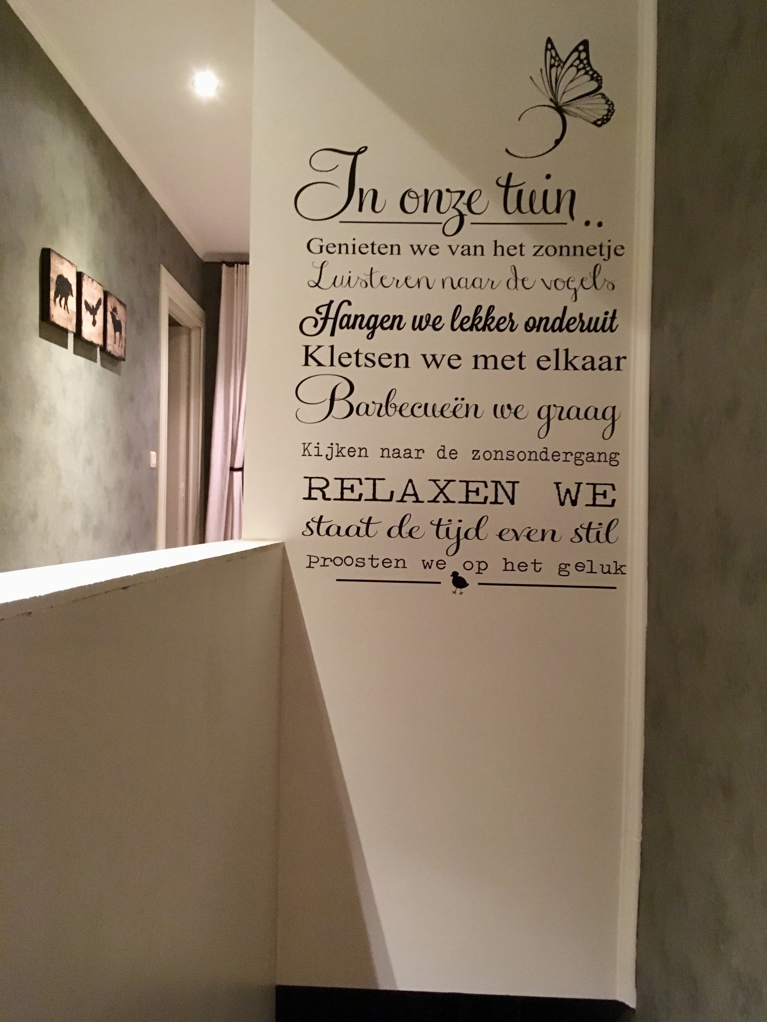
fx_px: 857
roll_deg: -2.2
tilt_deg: +0.4
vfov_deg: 61.7
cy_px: 511
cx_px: 384
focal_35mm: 29
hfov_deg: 48.2
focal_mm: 4.15
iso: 400
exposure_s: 1/17
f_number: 2.2
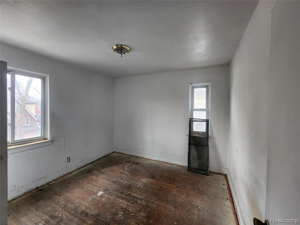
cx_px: 150
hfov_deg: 106.2
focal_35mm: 13
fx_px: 113
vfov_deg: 89.9
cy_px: 112
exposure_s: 1/60
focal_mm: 2.2
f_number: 2.2
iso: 250
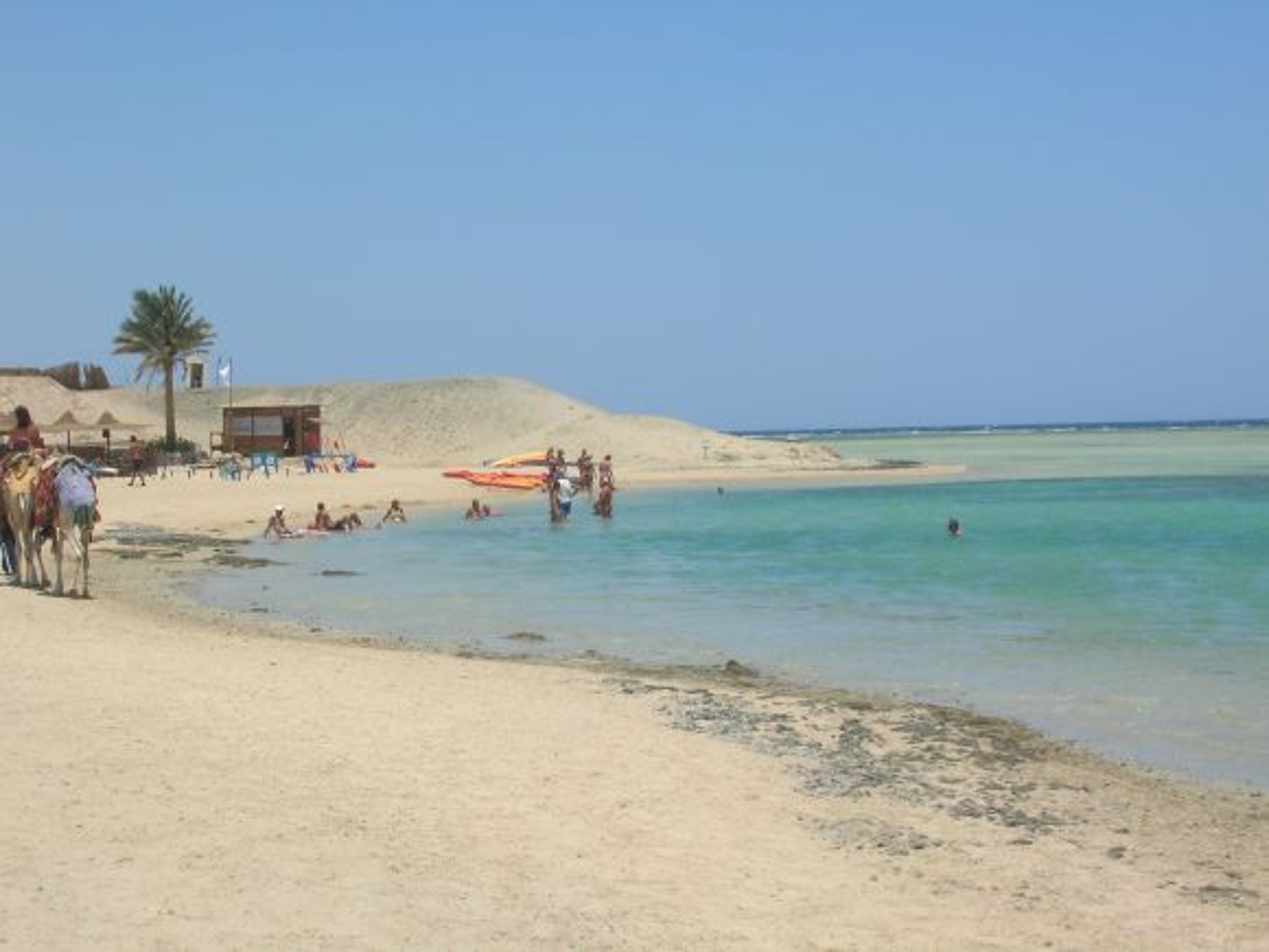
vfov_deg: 22.3
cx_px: 634
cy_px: 476
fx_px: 2420
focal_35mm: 66
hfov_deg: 29.4
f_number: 6.4
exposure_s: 1/298
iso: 50
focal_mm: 11
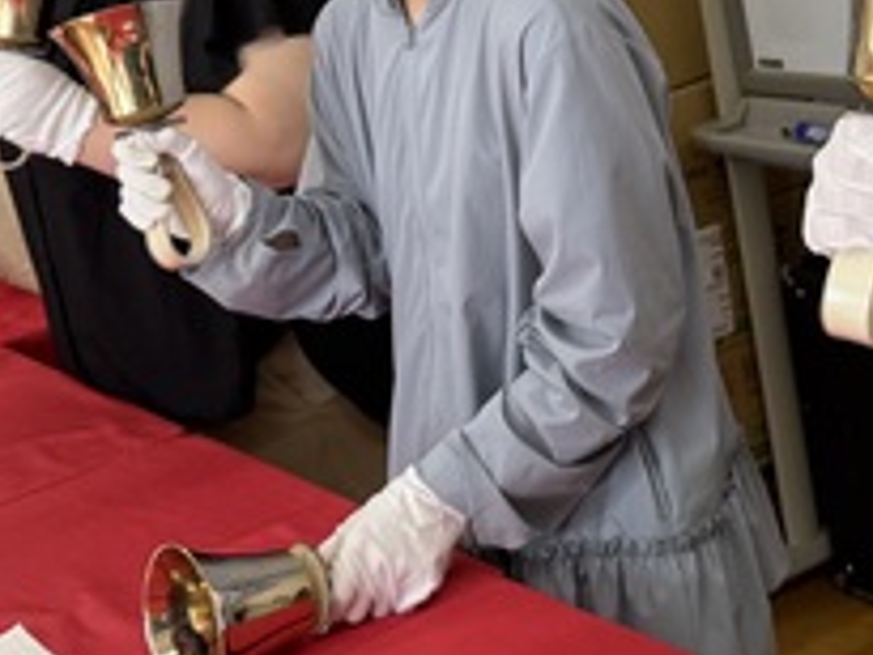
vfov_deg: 19.2
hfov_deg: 25.6
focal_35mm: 75
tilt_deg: -7.4
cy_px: 30
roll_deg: +9.8
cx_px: 669
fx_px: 1893
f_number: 1.78
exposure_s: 1/127
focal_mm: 6.76
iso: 80
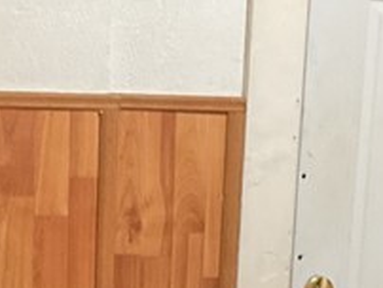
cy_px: 557
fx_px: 1628
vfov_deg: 9.5
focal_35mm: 147
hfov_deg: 13.4
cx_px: 137
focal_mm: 3
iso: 400
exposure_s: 1/30
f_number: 1.8
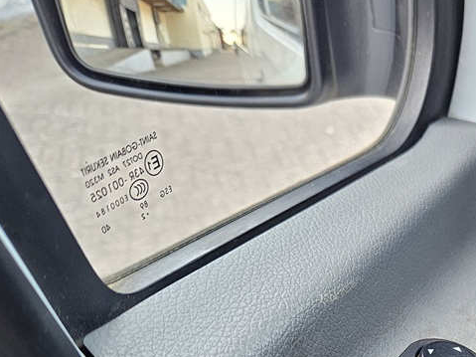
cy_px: 353
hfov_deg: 36.4
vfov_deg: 28.5
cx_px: 455
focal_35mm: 48
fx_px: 660
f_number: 1.8
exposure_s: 1/180
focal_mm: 5.4
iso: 200
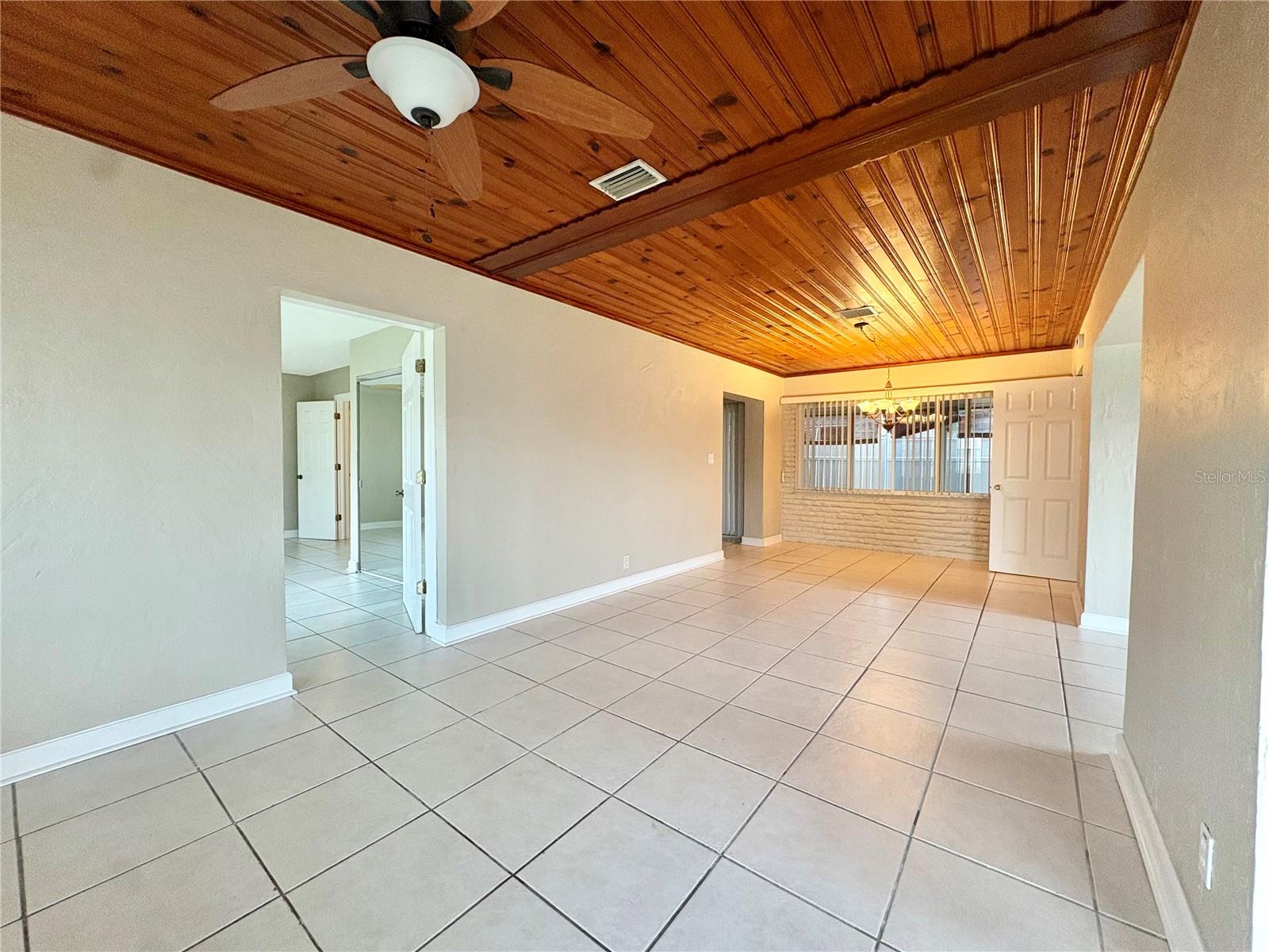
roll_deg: +0.8
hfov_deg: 102.1
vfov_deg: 85.7
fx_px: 513
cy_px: 476
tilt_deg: -1.6
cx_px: 634
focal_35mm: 14
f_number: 2.2
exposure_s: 1/60
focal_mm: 2.22
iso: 200
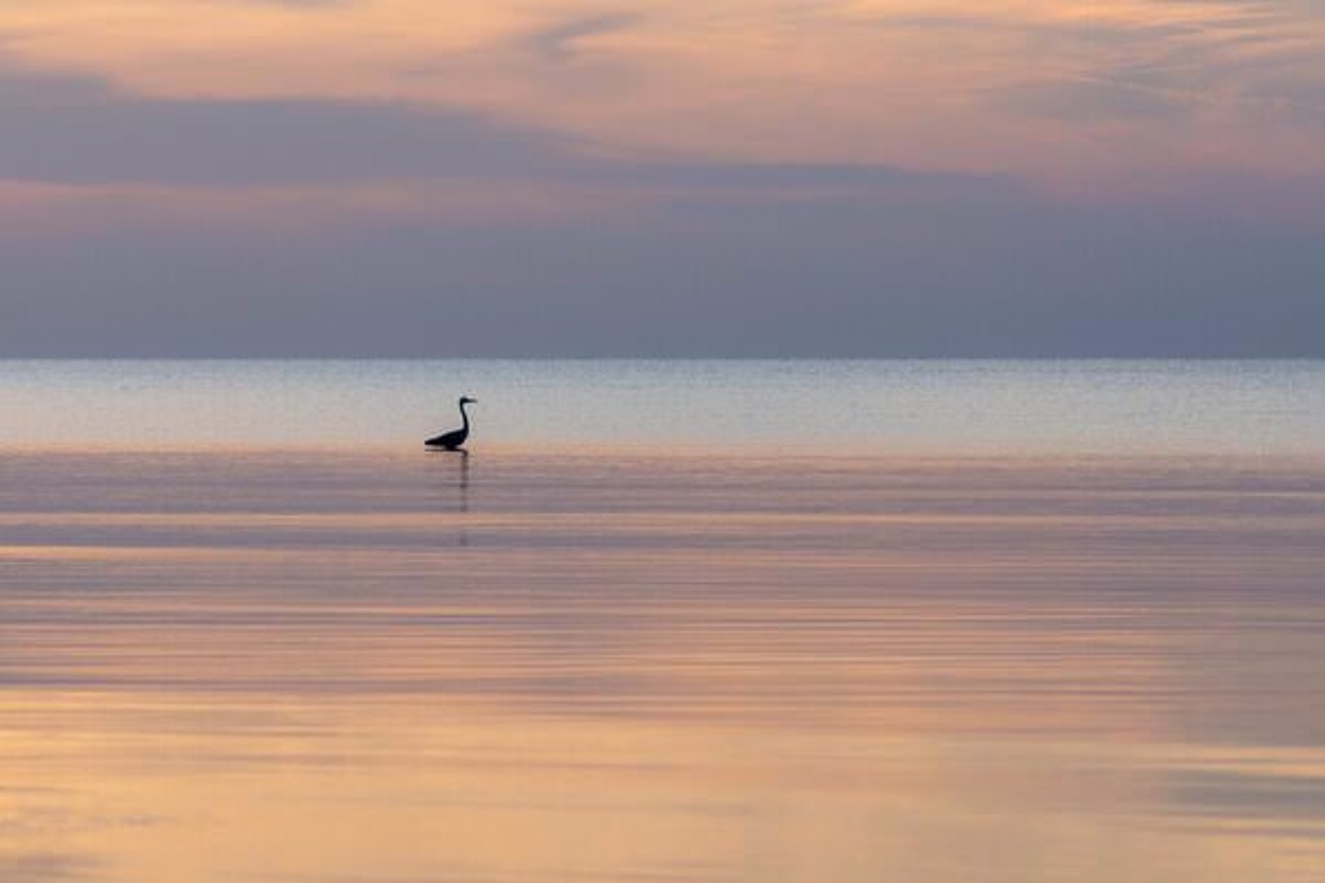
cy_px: 442
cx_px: 662
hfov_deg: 10.6
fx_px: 7175
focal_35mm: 195
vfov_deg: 7.0
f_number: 6.3
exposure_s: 1/250
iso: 200
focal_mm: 130
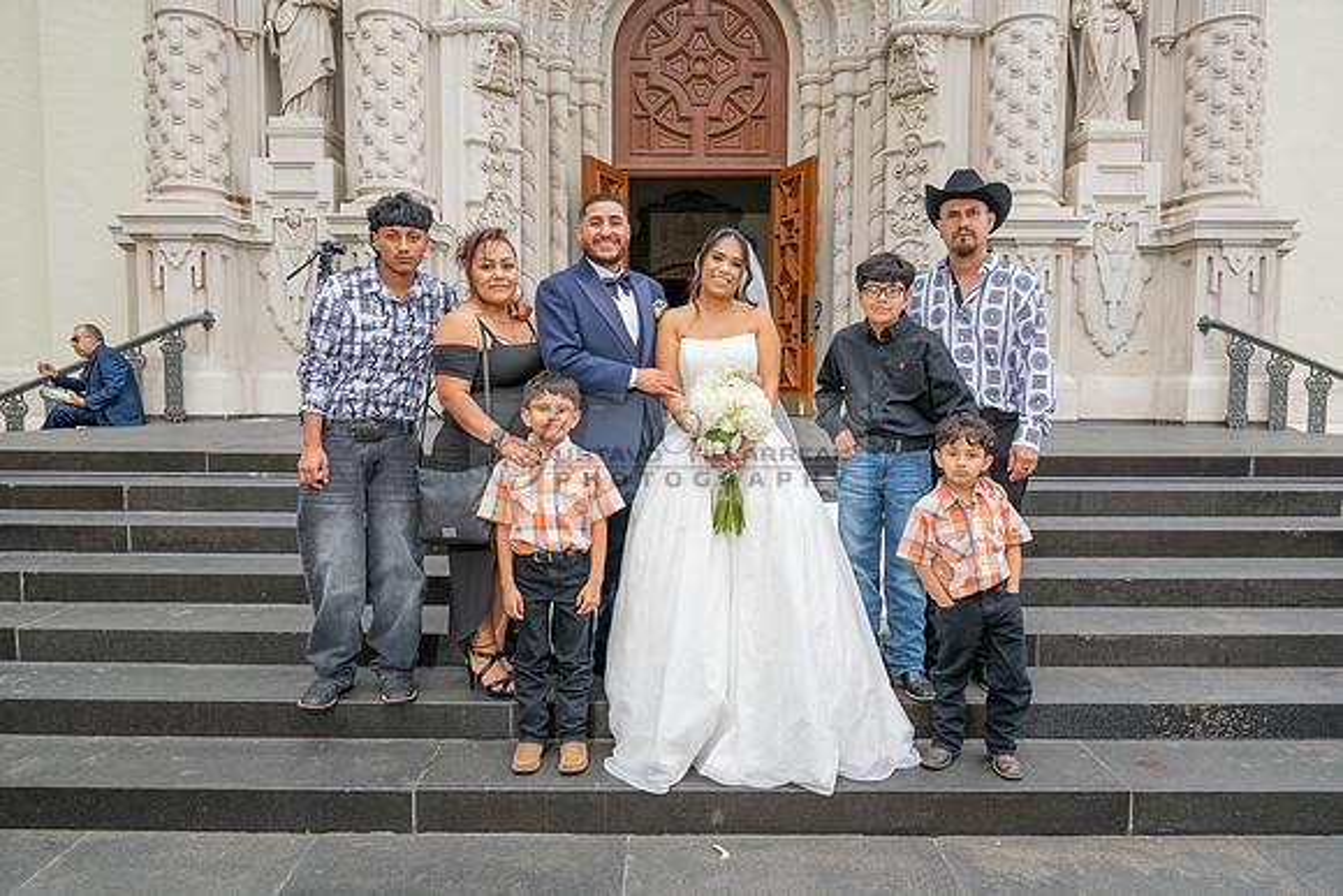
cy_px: 448
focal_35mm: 24
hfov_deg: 73.7
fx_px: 896
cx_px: 672
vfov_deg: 53.2
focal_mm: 24
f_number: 5.6
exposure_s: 1/200
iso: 200
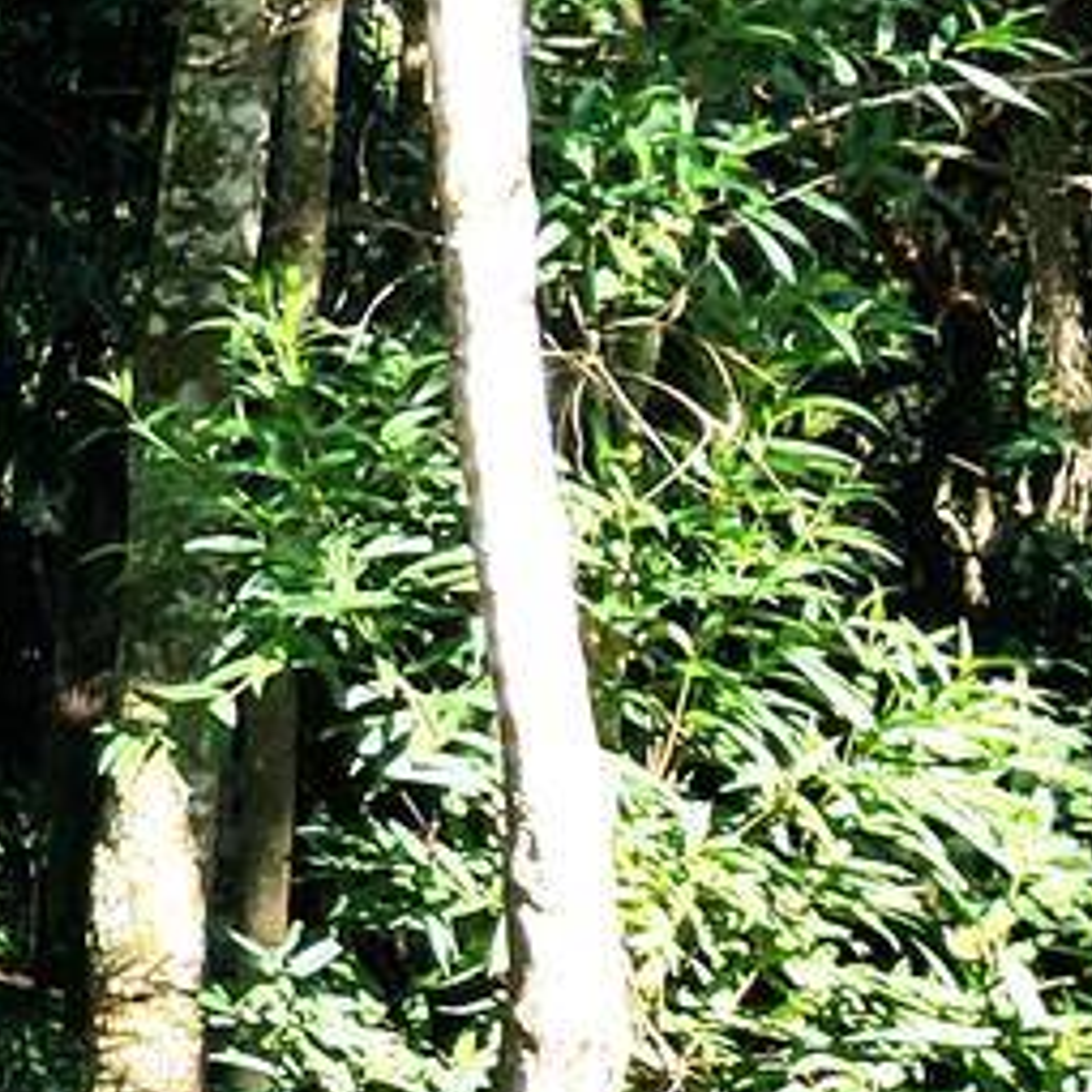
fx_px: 2320
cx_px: -1525
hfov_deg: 15.1
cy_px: 111
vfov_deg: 25.7
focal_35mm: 65
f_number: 2.2
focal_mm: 2.2
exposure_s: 1/714
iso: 50
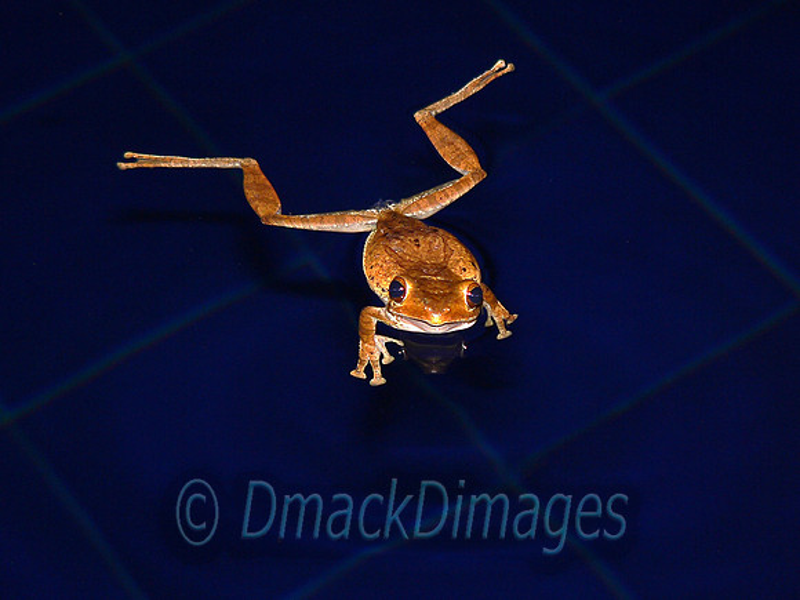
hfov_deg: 10.0
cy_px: 300
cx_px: 400
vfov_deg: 7.5
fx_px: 4553
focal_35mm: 197
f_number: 2.8
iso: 80
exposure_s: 1/60
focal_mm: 32.8
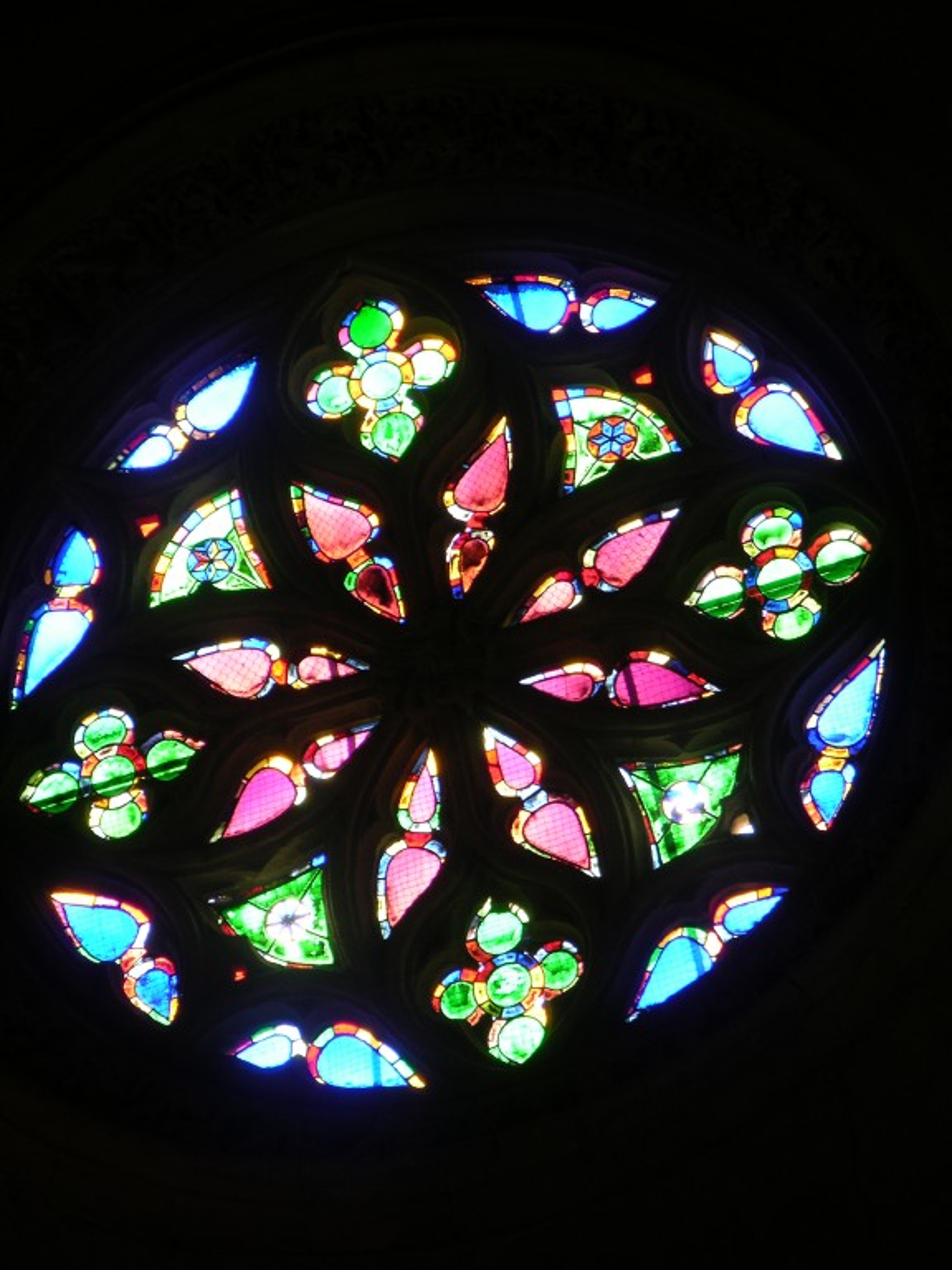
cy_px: 635
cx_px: 476
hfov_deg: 5.3
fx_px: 10267
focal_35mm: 280
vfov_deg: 7.1
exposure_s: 1/23.2
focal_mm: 71.2
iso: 50
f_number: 4.2
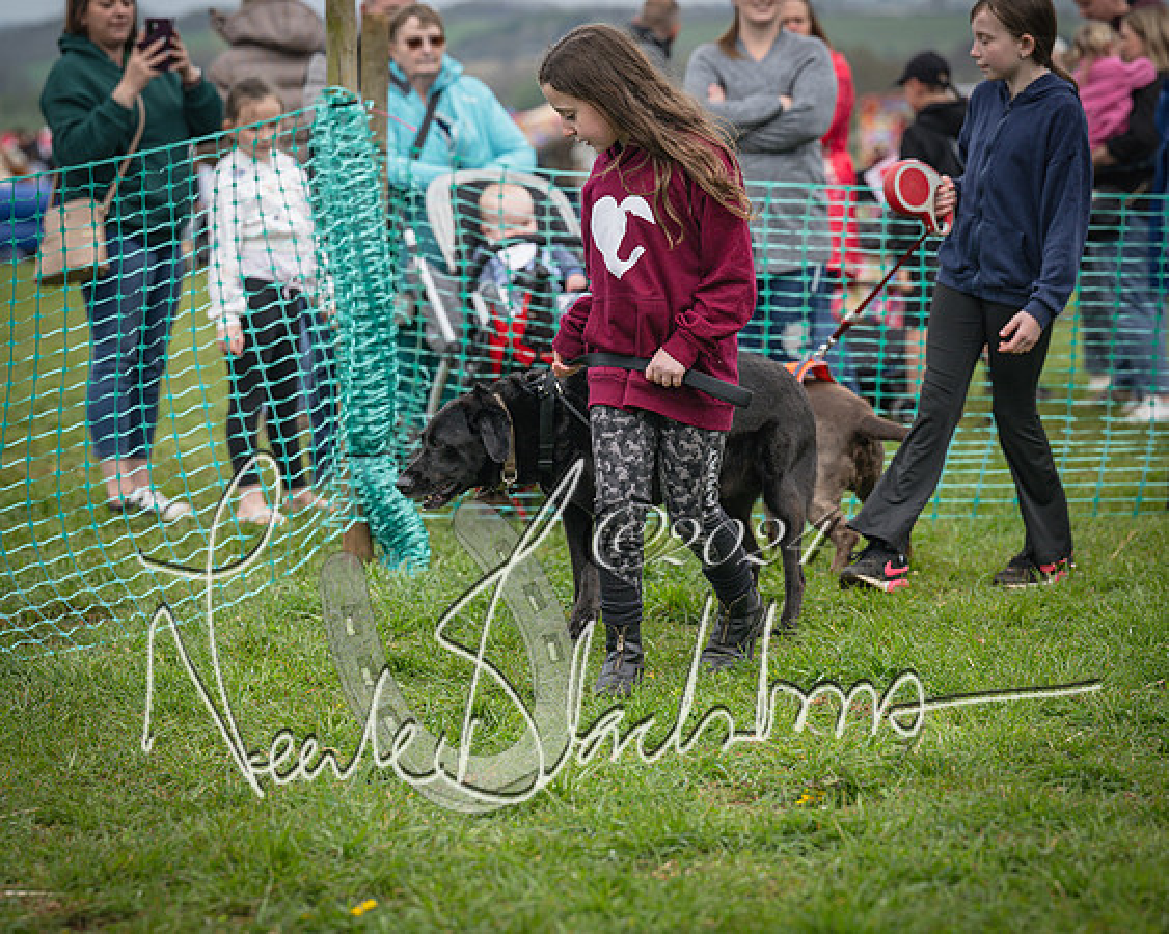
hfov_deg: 15.5
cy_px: 467
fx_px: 4285
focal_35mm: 124
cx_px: 584
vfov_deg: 12.4
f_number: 4
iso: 400
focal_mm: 110
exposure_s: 1/1600
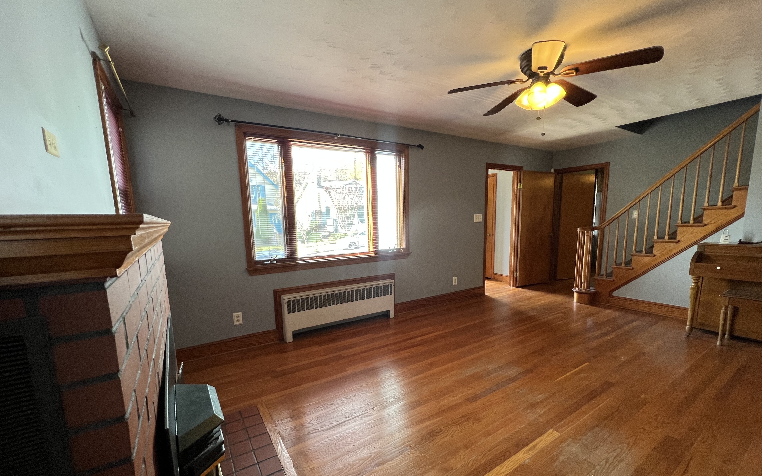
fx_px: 291
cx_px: 378
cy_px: 266
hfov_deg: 105.3
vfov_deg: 78.3
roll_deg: +1.7
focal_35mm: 14
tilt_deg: -10.5
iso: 160
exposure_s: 1/120
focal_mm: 1.57
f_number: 1.8
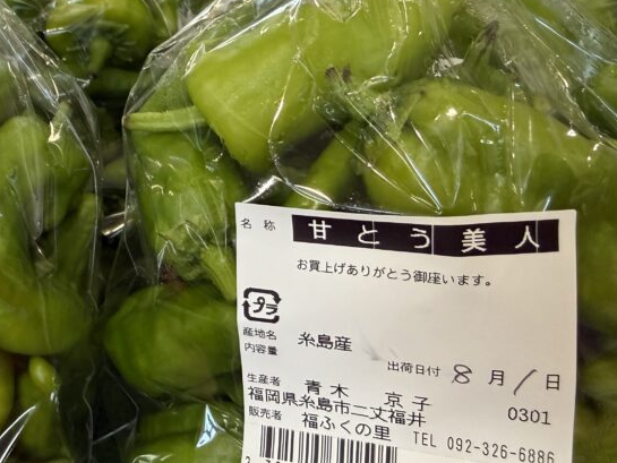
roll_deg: +3.3
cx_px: 135
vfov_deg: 32.7
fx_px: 784
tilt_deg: -25.7
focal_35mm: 44
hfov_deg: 41.3
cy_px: 177
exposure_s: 1/120
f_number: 2.2
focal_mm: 2.22
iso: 250
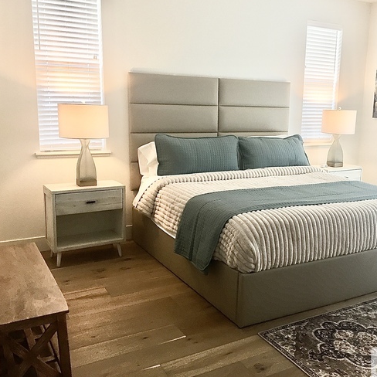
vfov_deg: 47.2
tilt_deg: -11.6
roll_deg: -0.5
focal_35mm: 35
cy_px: 185
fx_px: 431
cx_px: 238
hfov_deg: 46.8
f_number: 2.2
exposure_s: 1/30
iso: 32
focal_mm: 4.15
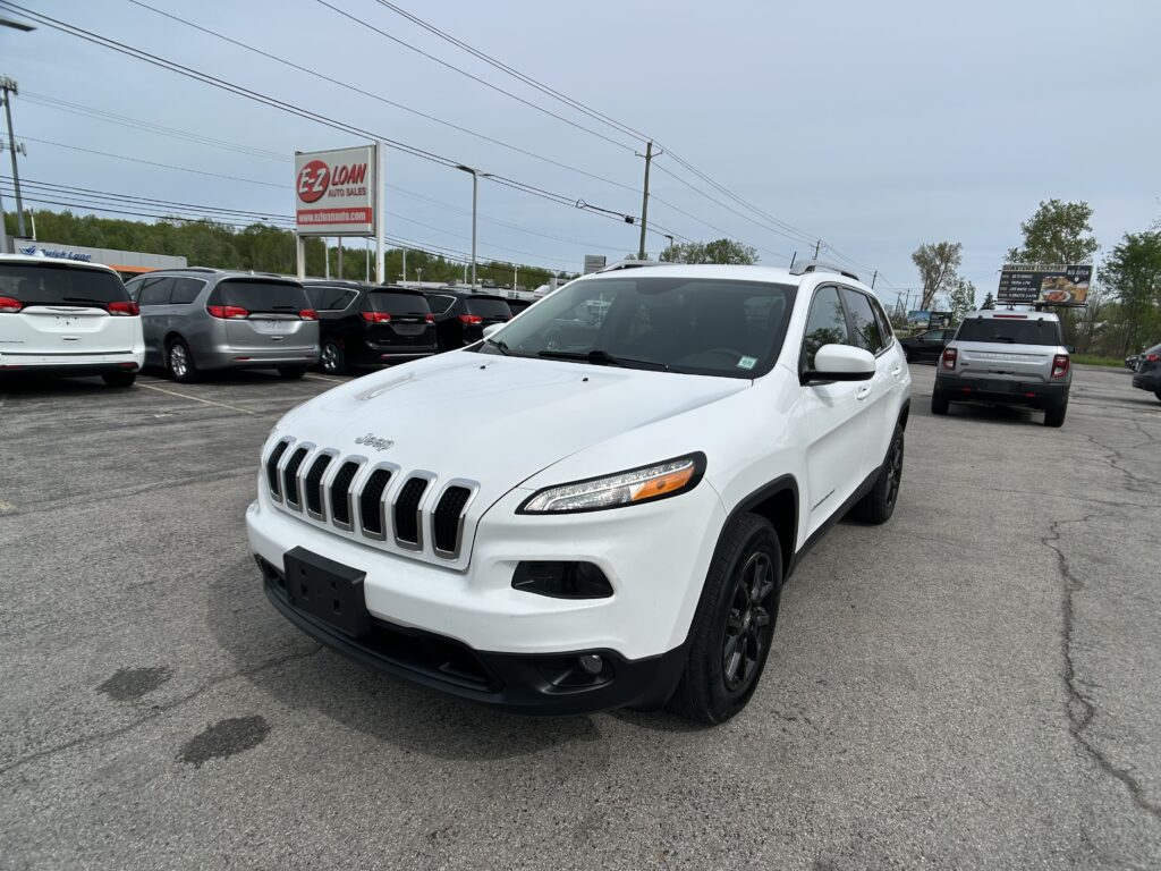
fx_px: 872
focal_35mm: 26
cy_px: 436
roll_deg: -2.8
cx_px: 580
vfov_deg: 53.1
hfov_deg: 67.3
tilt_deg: -10.4
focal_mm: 5.7
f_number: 1.5
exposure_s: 1/6211
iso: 50
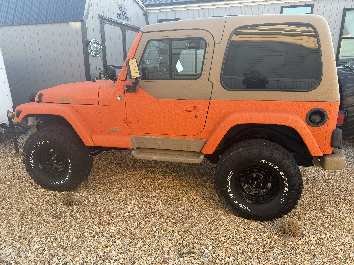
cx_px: 177
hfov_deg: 71.6
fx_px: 245
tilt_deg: -15.8
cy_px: 132
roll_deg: -0.9
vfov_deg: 56.8
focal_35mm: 24
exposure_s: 1/222
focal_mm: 6.76
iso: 64
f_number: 1.78
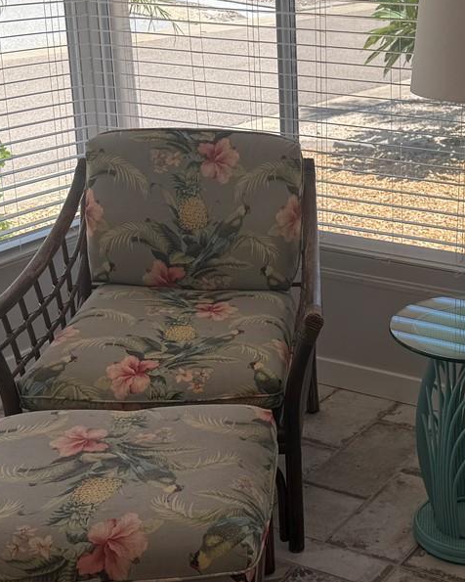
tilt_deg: -15.9
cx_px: 426
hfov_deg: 23.5
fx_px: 1084
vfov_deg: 29.9
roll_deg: -0.5
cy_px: 213
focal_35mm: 63
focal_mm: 6.76
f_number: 1.78
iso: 80
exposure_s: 1/1032
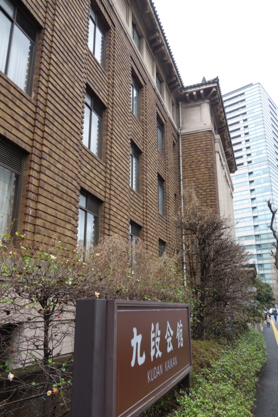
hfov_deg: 46.4
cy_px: 208
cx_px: 139
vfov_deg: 65.5
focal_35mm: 28
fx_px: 324
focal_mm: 10.53
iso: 200
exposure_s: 1/160
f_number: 4.5
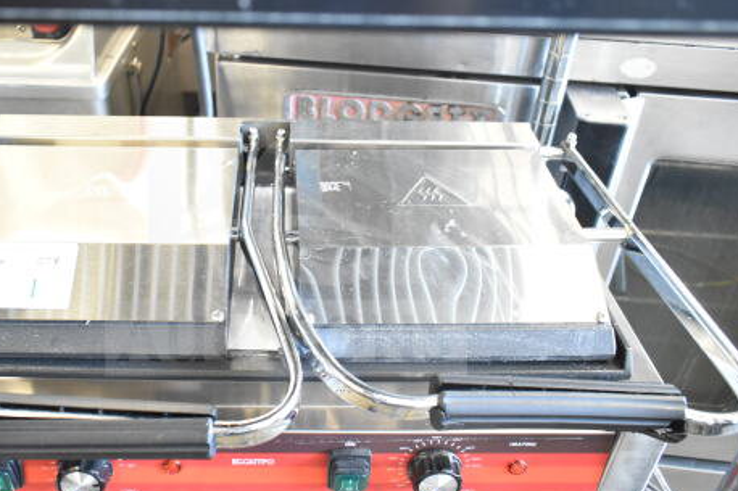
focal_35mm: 36
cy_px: 249
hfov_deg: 52.7
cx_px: 285
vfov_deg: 36.8
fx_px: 738
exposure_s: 1/30
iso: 2500
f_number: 3.5
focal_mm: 18
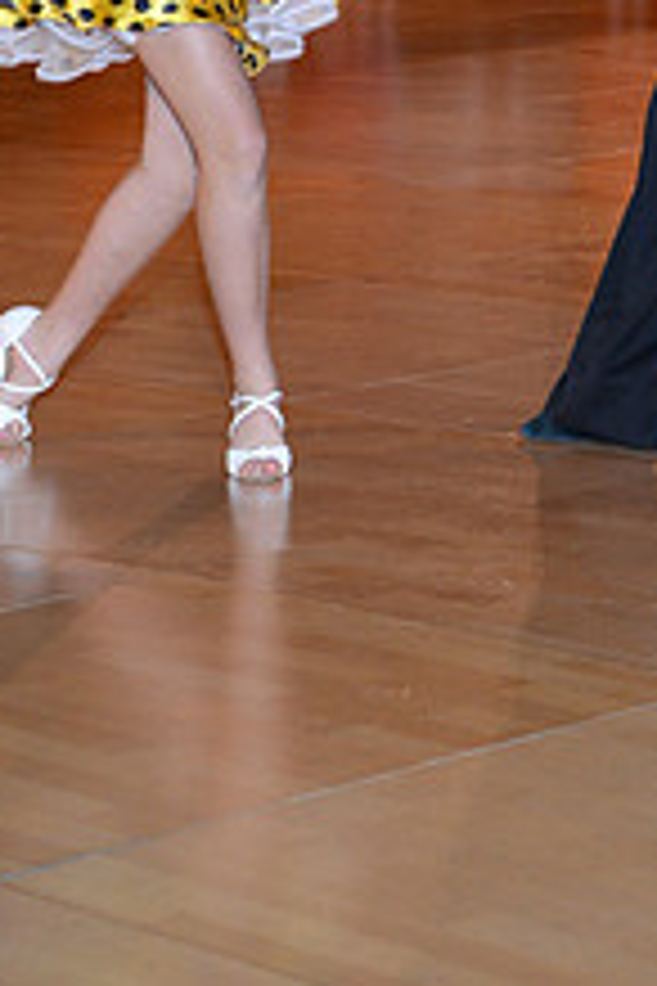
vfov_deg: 12.2
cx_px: 403
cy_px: -243
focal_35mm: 164
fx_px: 4489
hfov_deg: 8.4
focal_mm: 62
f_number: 4.5
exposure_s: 1/200
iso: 2000
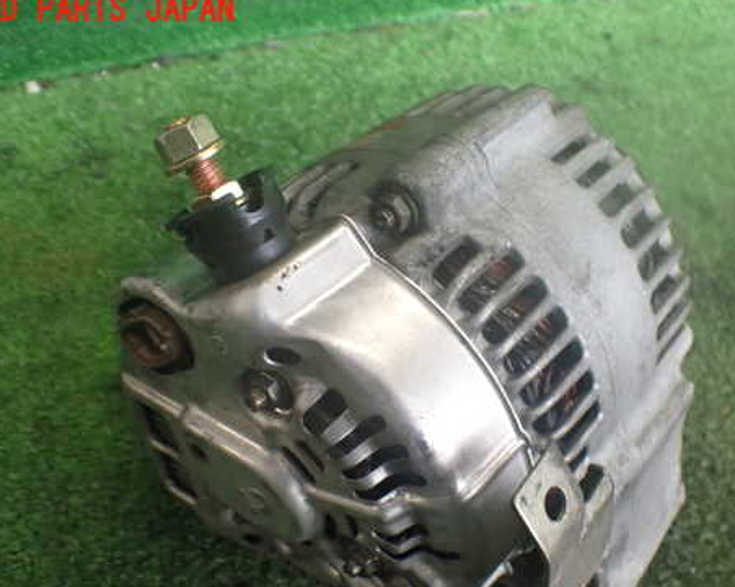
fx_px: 848
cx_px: 427
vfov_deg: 38.0
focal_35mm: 39
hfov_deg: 46.7
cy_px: 357
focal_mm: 5.4
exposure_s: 1/125
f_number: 2.3
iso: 640
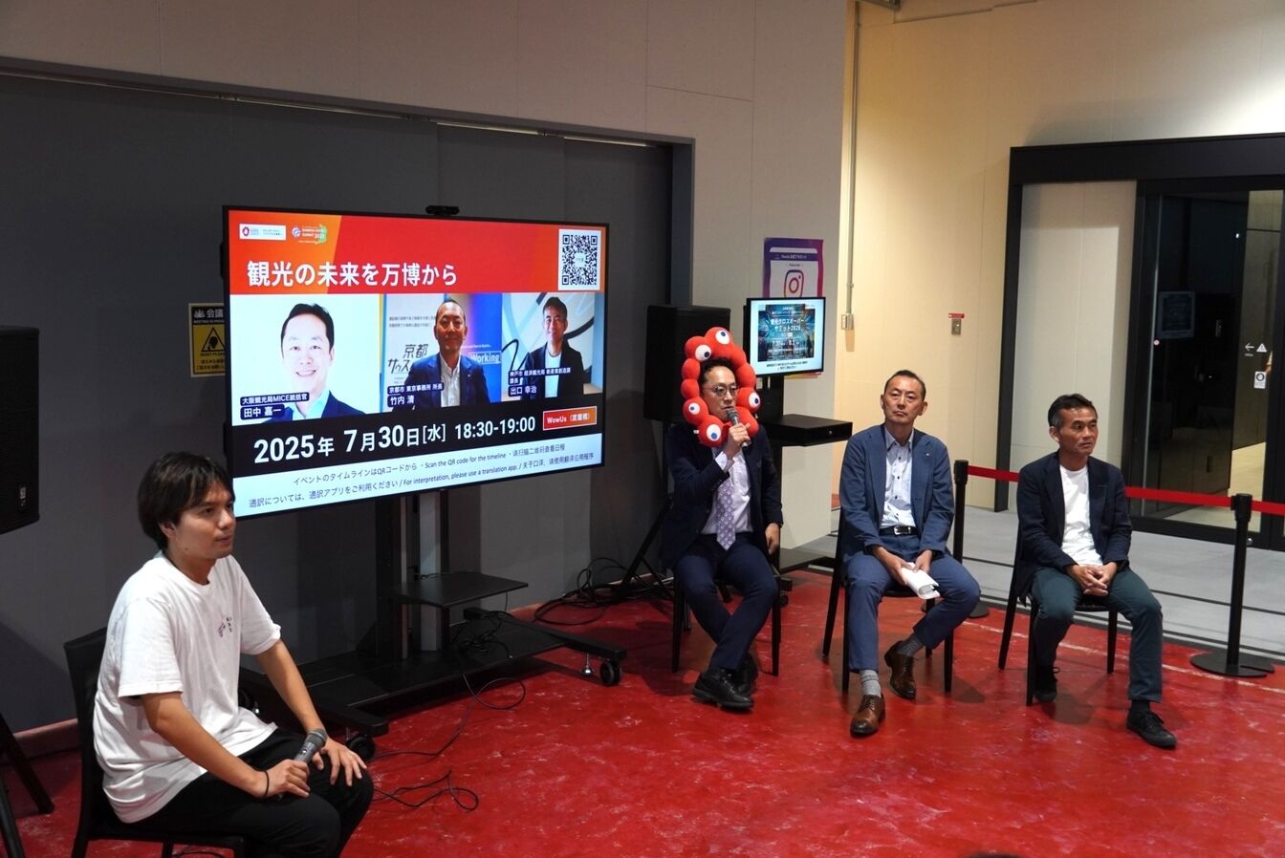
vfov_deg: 35.5
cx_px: 642
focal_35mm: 38
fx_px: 1339
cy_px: 429
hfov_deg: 51.3
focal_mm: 25
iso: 1000
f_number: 4
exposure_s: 1/100
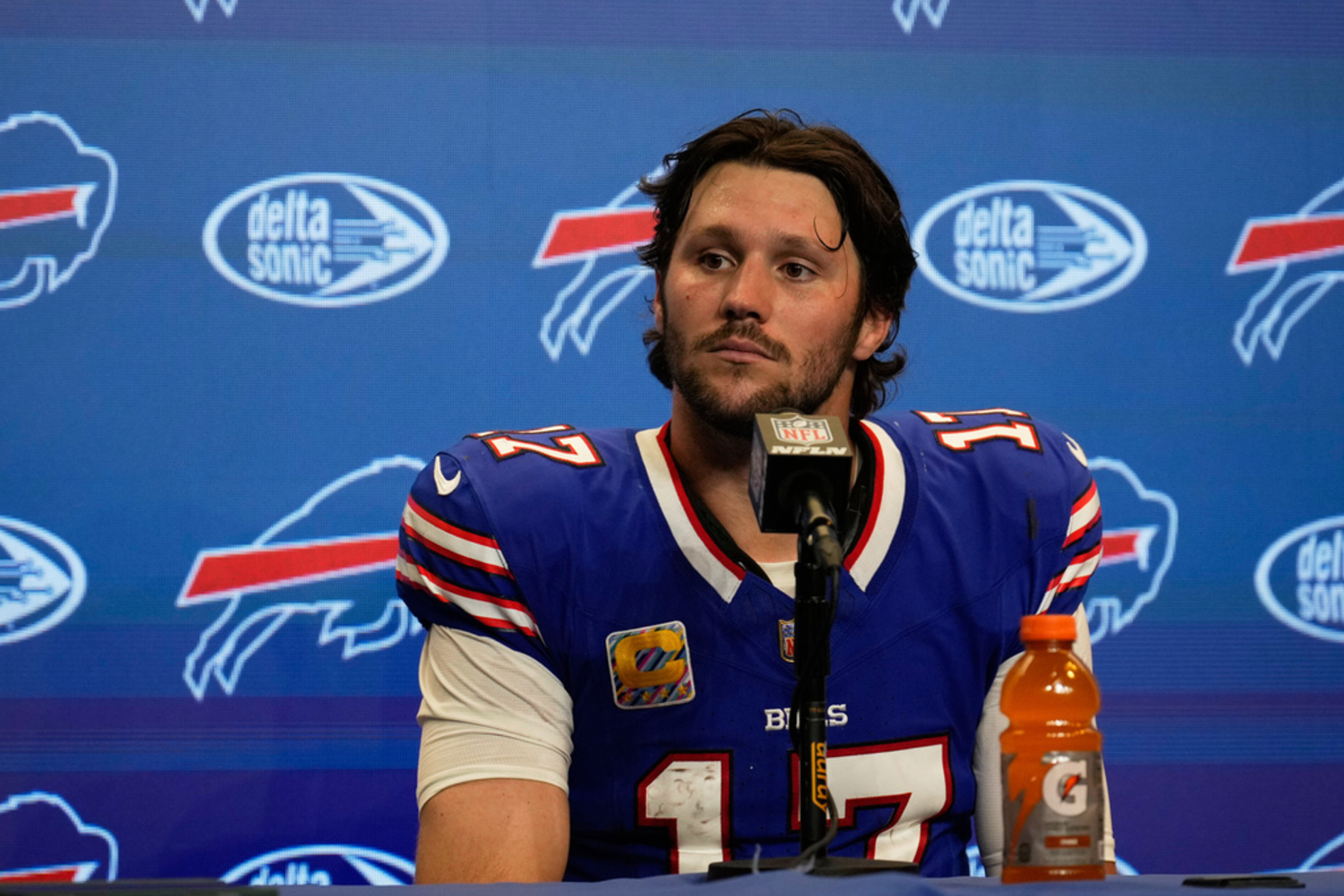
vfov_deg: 6.0
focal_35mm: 230
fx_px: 8587
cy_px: 448
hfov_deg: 8.9
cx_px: 673
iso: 1600
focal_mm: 153
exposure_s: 1/500
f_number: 2.8
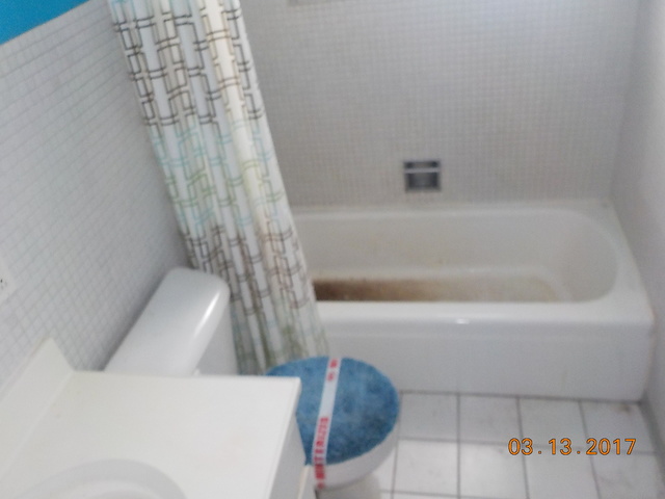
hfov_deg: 60.0
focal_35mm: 30
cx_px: 332
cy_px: 250
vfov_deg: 46.8
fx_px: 576
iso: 360
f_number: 3.3
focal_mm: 4.1
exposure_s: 1/30
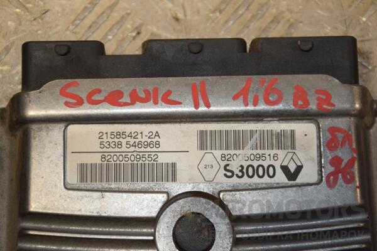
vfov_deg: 11.4
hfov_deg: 17.1
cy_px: 126
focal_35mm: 120
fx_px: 1257
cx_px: 188
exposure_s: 1/200
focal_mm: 80
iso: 800
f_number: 7.1
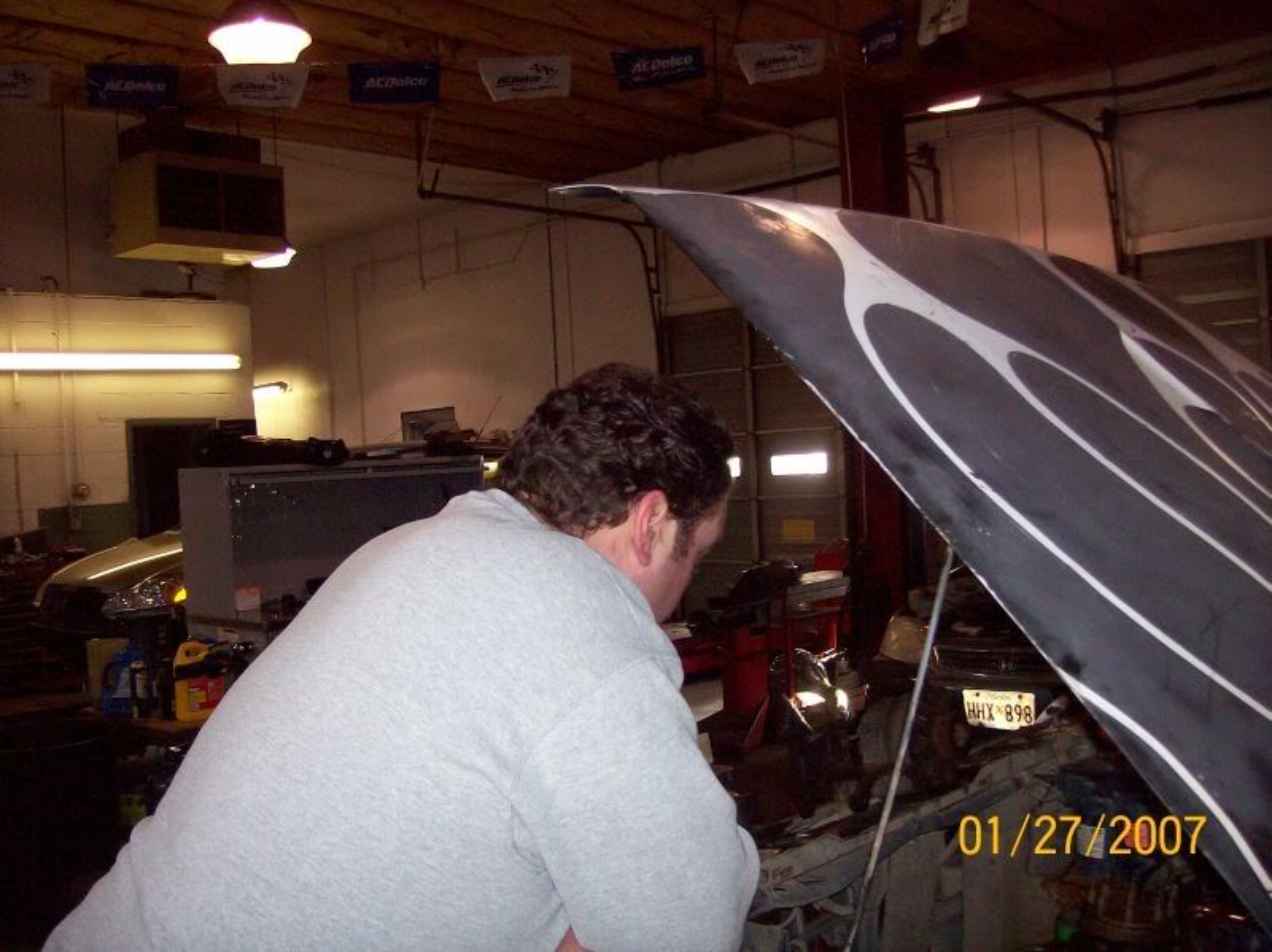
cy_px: 476
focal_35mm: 36
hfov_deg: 51.4
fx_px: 1322
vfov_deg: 39.6
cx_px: 636
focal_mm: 6
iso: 140
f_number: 2.7
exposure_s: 1/64
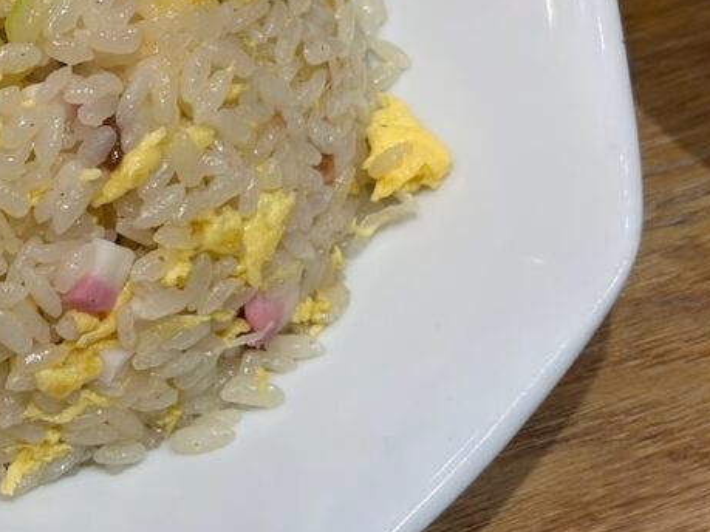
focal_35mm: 116
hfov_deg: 16.5
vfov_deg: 12.7
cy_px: 116
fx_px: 2379
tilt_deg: -60.1
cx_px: -39
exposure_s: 1/173
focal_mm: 5.96
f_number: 1.6
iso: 25
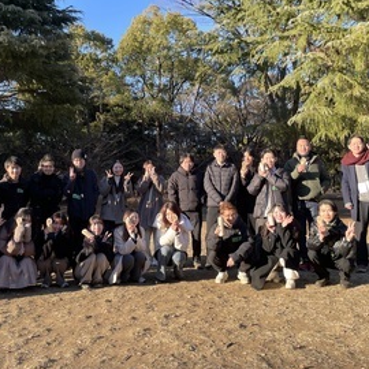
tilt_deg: +2.6
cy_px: 176
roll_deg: +1.1
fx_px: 410
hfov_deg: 48.1
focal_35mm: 34
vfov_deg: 48.4
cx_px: 145
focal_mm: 4.2
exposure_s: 1/535
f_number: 1.6
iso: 32
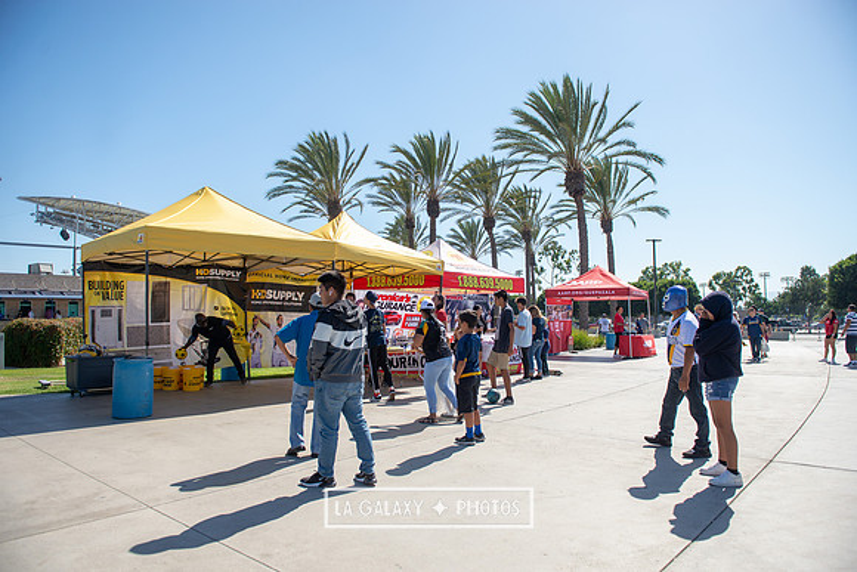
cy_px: 286
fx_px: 571
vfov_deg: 53.2
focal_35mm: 24
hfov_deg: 73.7
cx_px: 428
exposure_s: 1/2500
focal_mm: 24
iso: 250
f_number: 4
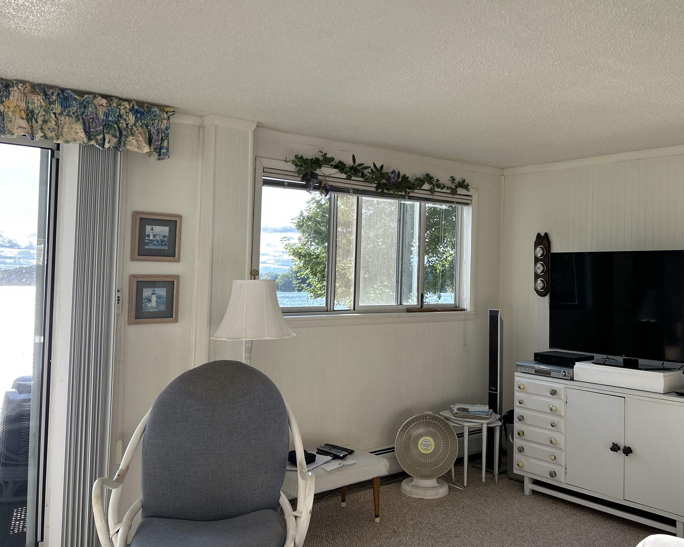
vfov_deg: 43.3
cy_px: 240
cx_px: 434
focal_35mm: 34
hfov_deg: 52.2
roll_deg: -1.5
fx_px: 688
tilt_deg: +4.0
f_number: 1.5
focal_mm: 5.7
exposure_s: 1/743
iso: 50
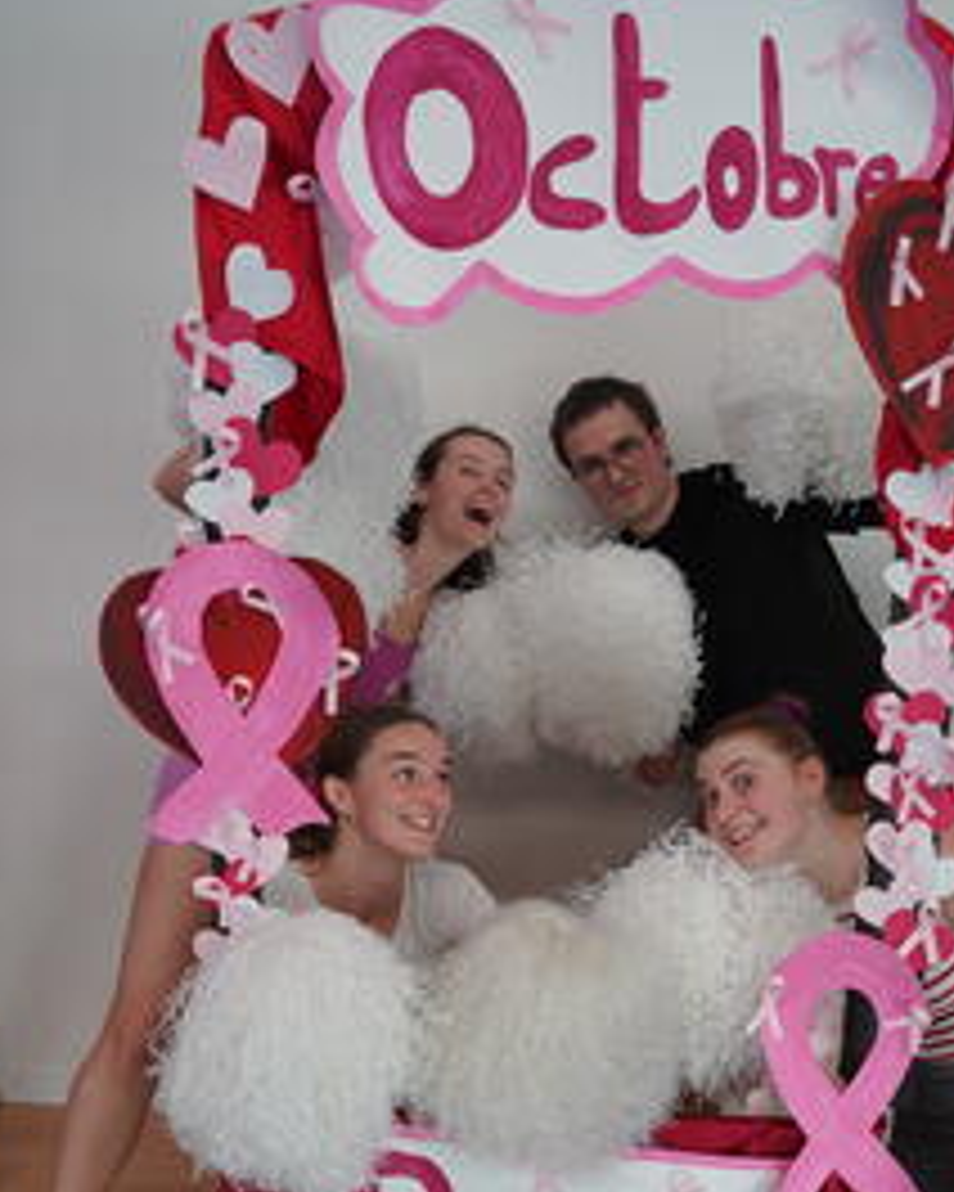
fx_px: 1568
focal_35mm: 44
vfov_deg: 41.2
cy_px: 774
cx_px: 560
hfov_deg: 33.8
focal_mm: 31.3
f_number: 4
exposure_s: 1/160
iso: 400
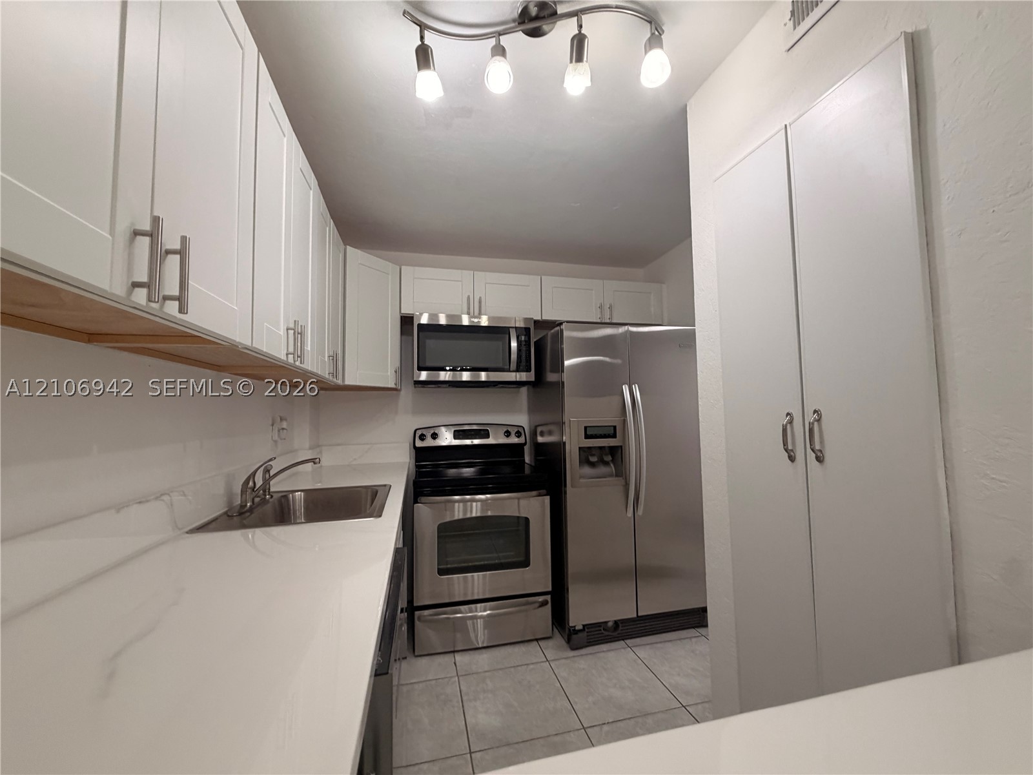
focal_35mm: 14
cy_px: 388
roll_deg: +2.0
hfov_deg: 102.1
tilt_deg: +4.7
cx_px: 516
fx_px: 418
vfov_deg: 85.7
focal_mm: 2.22
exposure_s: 1/120
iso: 160
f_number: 2.2
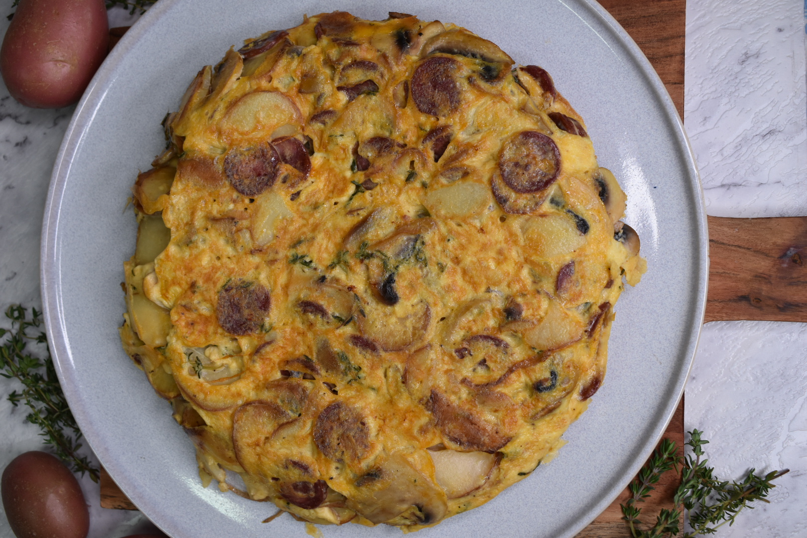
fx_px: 908
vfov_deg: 33.0
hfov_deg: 47.9
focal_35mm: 40
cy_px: 269
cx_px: 404
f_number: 5
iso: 400
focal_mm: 27
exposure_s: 1/100
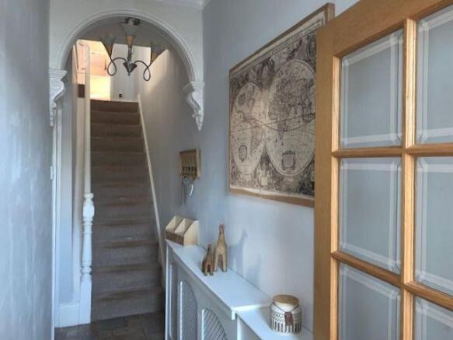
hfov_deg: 67.3
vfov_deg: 53.0
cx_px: 226
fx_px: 340
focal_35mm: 26
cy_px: 170
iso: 80
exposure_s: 1/12
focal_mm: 4.25
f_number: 1.8
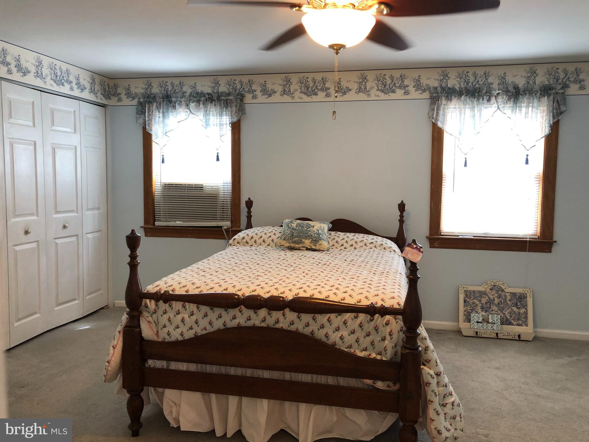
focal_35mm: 28
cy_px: 221
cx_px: 294
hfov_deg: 63.4
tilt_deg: -4.8
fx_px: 476
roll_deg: -0.4
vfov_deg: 49.7
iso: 32
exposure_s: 1/24
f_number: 1.8
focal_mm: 4
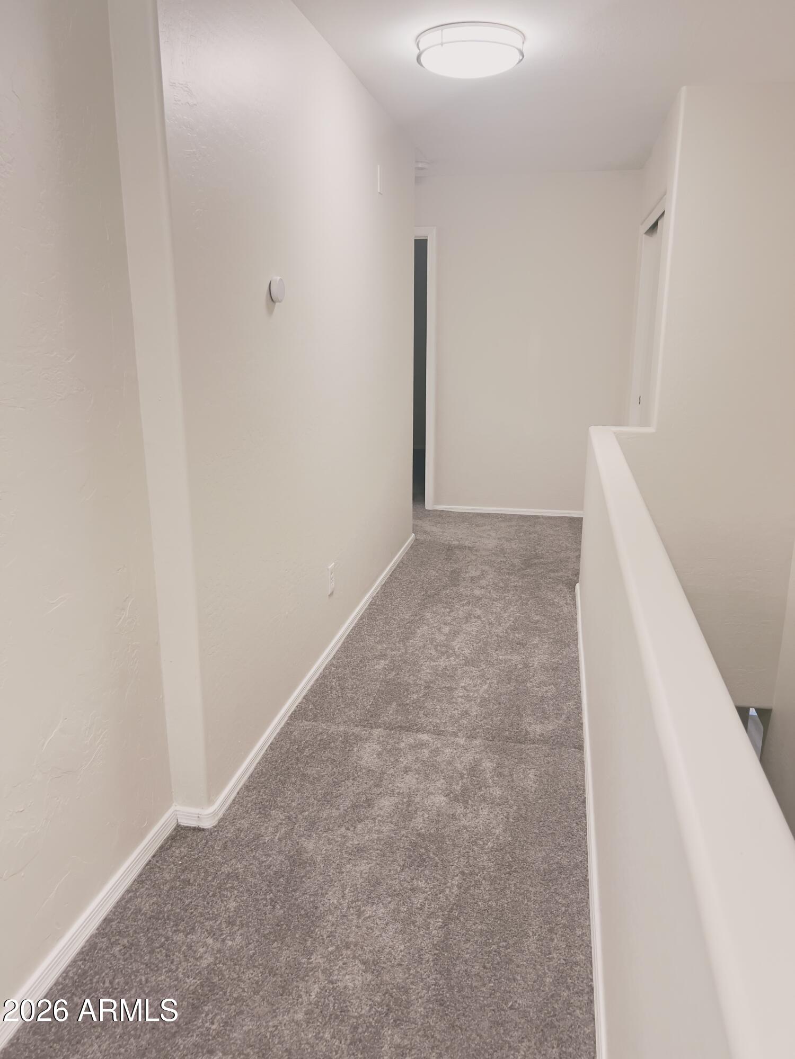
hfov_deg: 53.1
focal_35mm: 26
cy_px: 530
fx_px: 796
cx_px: 398
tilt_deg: -13.9
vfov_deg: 67.3
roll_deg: +0.0
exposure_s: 1/60
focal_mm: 5.7
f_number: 1.5
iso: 200
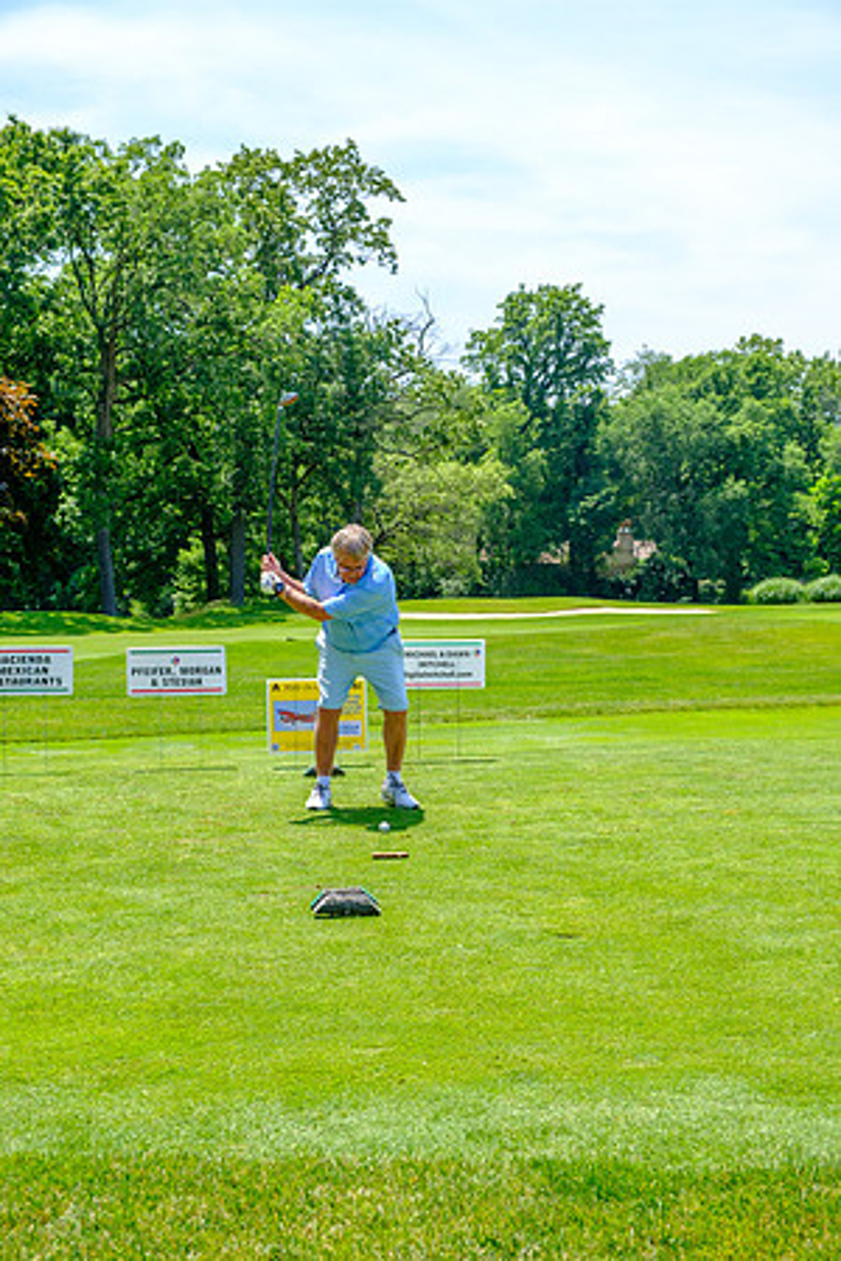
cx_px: 420
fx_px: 1892
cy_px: 630
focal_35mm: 54
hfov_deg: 25.1
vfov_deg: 36.9
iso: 200
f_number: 5.6
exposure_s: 1/250
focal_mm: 35.8
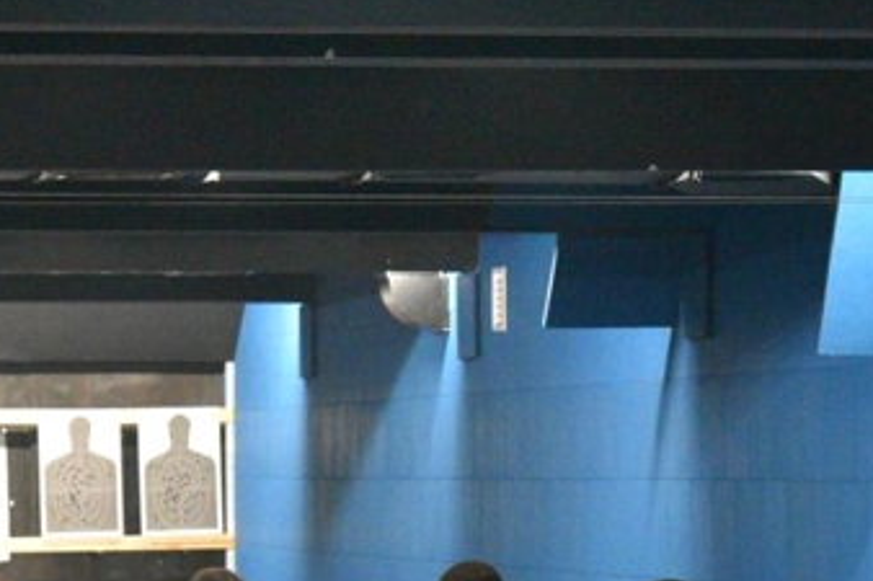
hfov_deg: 11.2
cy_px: 609
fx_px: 4411
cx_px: 119
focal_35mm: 182
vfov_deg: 7.5
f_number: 5.6
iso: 12800
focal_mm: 82
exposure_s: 1/500
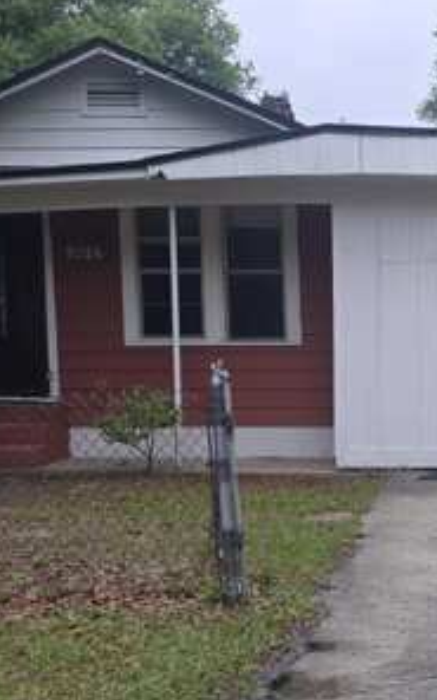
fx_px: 1258
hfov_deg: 19.0
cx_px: 465
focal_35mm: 66
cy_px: 435
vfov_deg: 30.9
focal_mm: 6.3
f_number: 1.7
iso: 12
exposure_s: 1/284
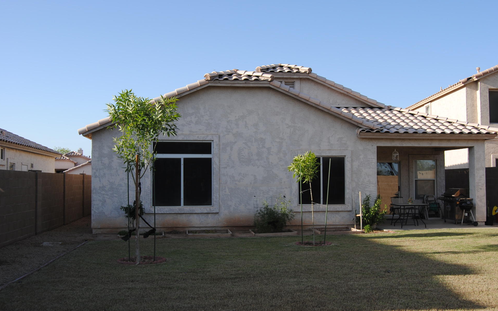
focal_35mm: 37
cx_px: 248
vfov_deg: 34.4
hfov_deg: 52.8
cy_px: 163
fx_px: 502
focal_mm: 24
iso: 100
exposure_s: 1/200
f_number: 7.1
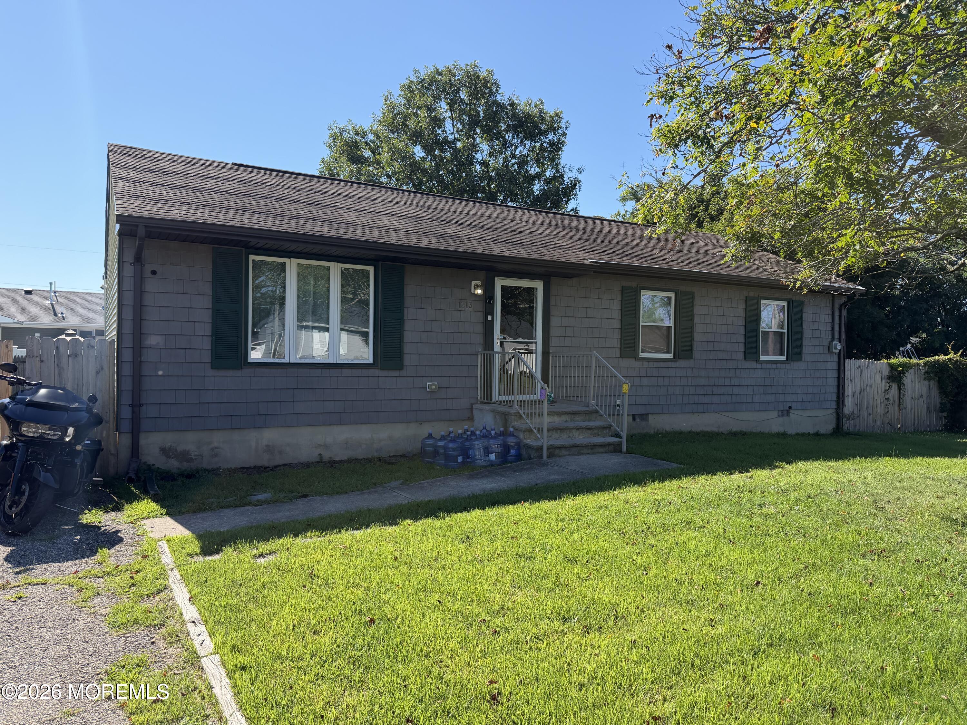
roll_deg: -1.0
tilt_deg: -1.0
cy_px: 362
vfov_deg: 56.8
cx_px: 484
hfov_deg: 71.6
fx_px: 670
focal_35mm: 24
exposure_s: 1/3279
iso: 100
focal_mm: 6.76
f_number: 1.78
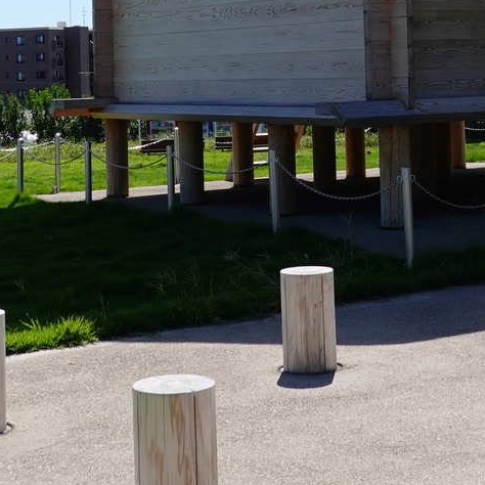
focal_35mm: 86
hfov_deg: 20.1
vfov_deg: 19.6
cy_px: -1
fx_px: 1363
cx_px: 307
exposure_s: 1/1000
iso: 125
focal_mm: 9
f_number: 4
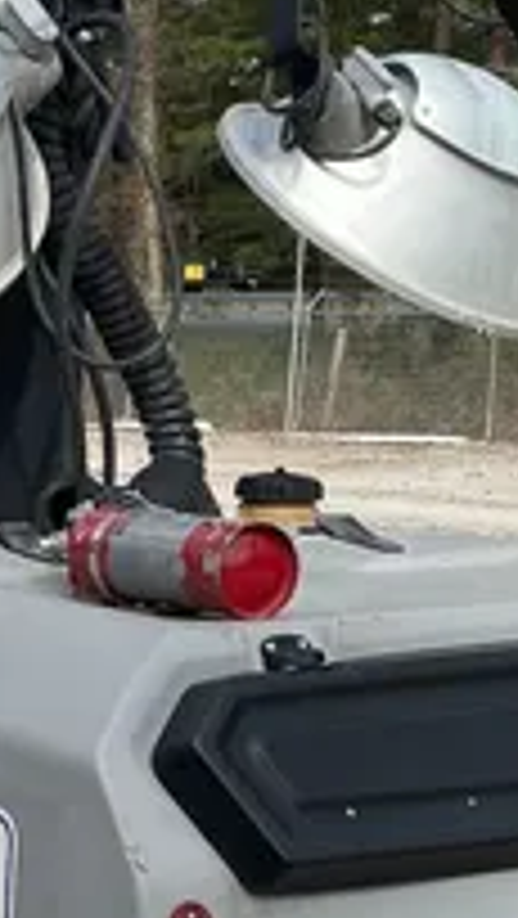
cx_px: 72
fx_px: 2487
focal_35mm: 102
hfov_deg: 11.8
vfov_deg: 20.6
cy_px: 781
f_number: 1.6
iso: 50
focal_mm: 4.2
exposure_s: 1/3731
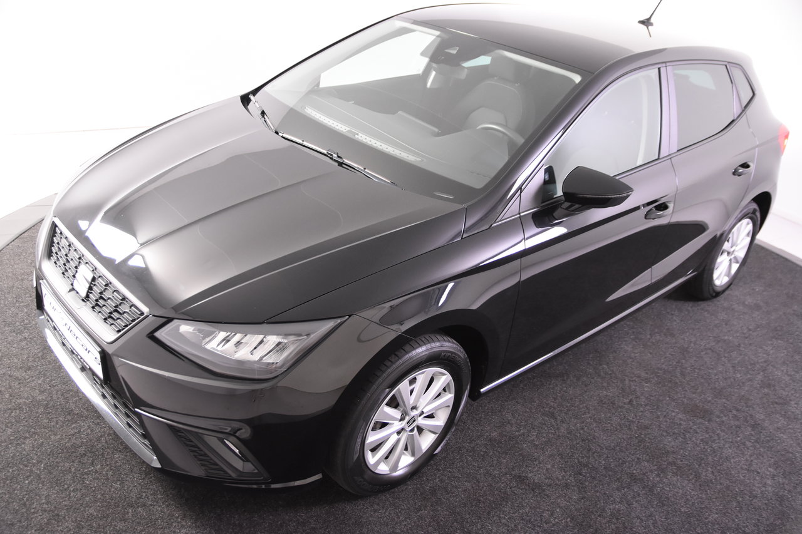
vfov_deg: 40.0
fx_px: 735
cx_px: 401
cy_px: 267
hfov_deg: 57.2
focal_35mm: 33
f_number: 3.2
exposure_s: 1/40
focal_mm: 22
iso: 1600
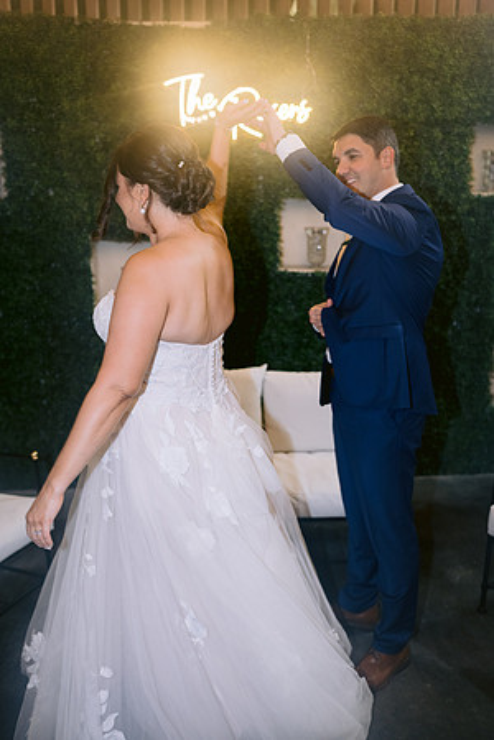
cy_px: 370
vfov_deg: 54.4
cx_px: 247
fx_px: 720
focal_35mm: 35
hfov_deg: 37.9
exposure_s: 1/125
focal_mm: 35
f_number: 2.2
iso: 800
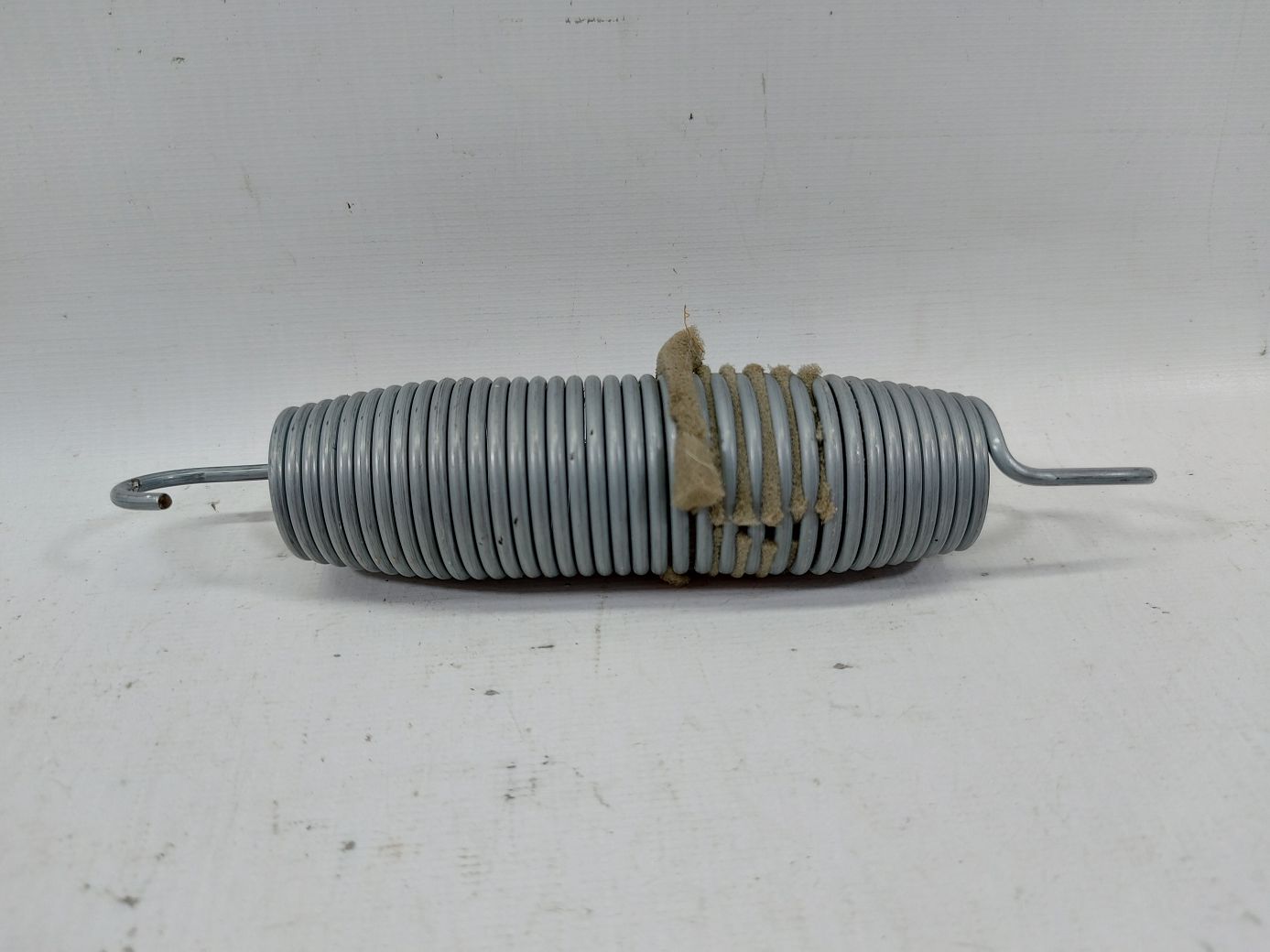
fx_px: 880
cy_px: 476
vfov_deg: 56.8
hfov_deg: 71.6
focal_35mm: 24
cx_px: 635
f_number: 1.8
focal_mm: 5.23
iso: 64
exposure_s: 1/50
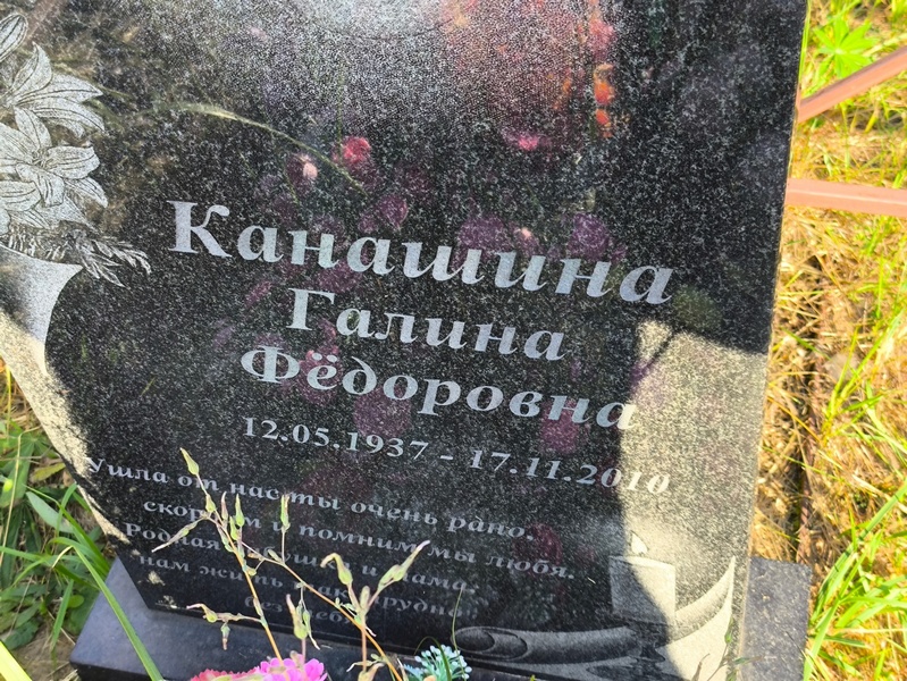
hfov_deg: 38.2
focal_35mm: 50
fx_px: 1311
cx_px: 454
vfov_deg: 29.1
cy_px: 340
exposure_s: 1/225
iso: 50
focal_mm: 4.71
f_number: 1.7
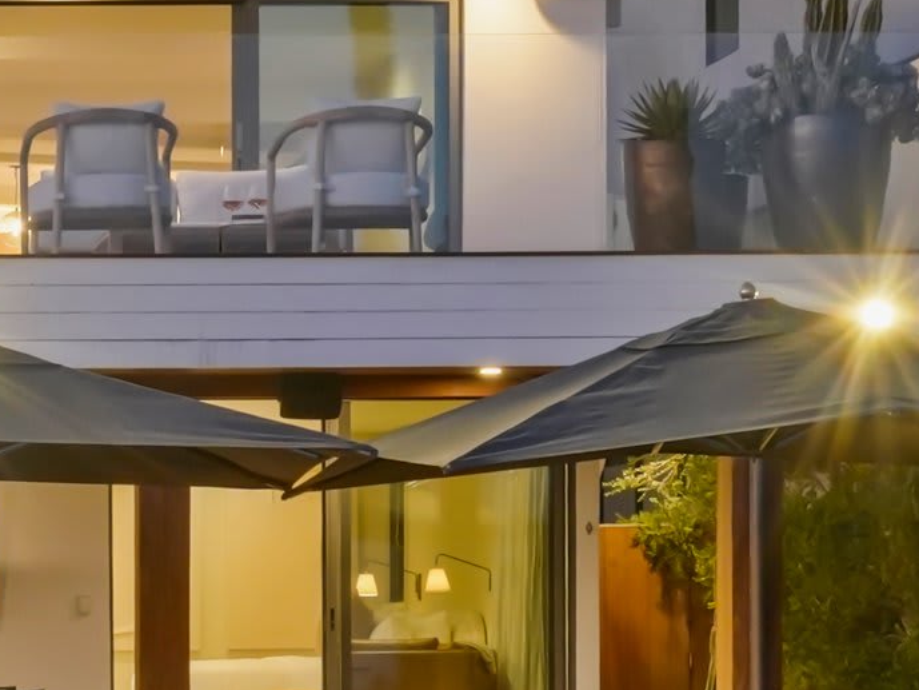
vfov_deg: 10.6
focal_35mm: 140
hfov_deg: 13.7
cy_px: 325
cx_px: -165
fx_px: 3717
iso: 12800
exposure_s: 1/10
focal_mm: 33
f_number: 9
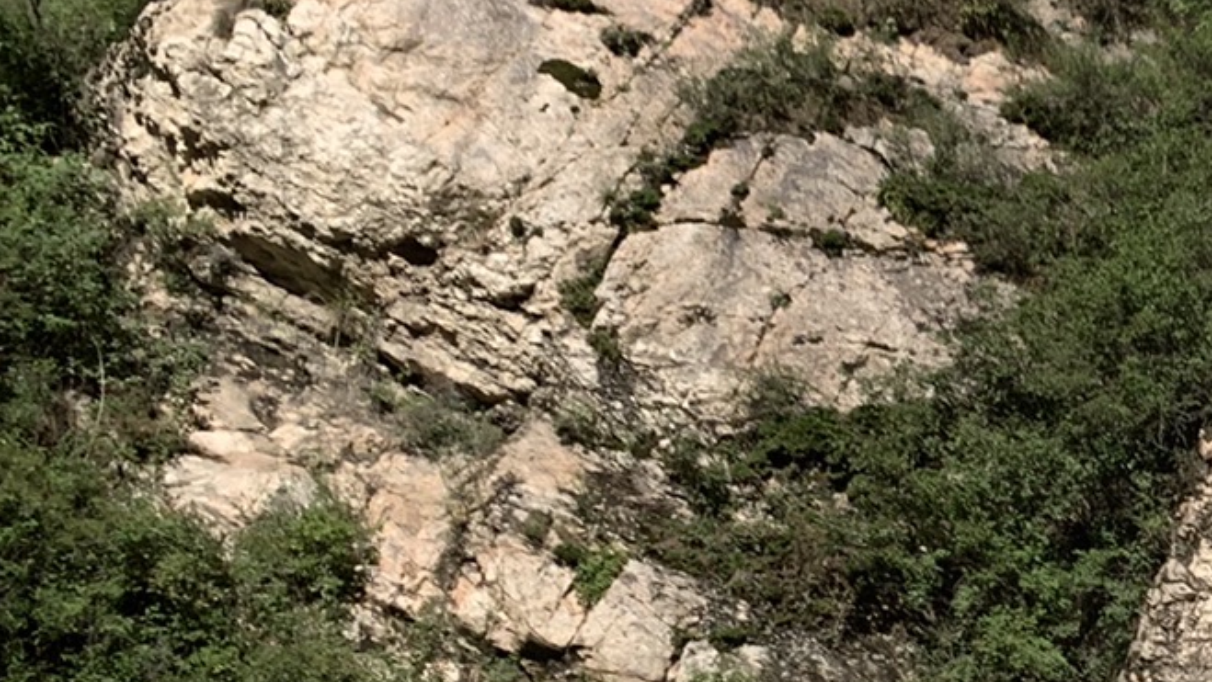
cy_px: 524
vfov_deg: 14.0
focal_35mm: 86
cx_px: 1744
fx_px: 2764
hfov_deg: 21.4
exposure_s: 1/2364
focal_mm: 4.25
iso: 25
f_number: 1.8
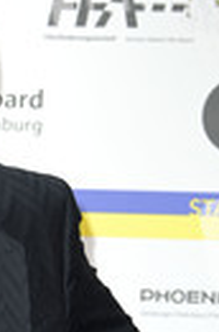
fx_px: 2403
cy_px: 355
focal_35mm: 262
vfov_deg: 7.8
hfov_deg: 5.2
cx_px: -104
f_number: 5.6
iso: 640
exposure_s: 1/250
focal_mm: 85
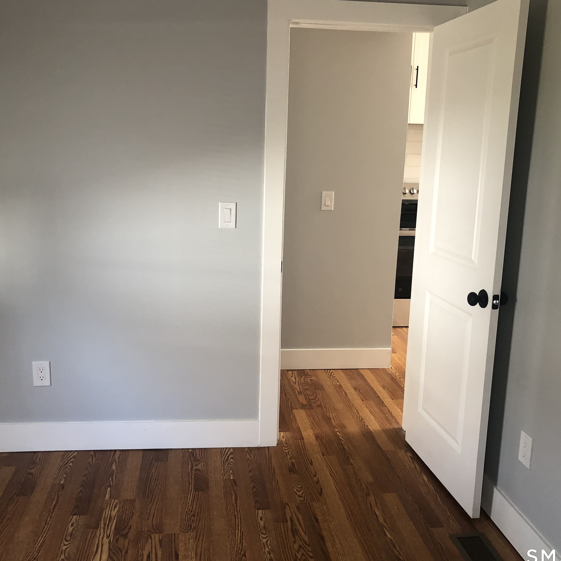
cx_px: 256
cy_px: 280
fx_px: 623
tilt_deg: -10.6
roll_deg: -0.3
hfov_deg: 48.4
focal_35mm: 34
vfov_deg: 48.5
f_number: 1.8
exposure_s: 1/24
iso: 40
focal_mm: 4
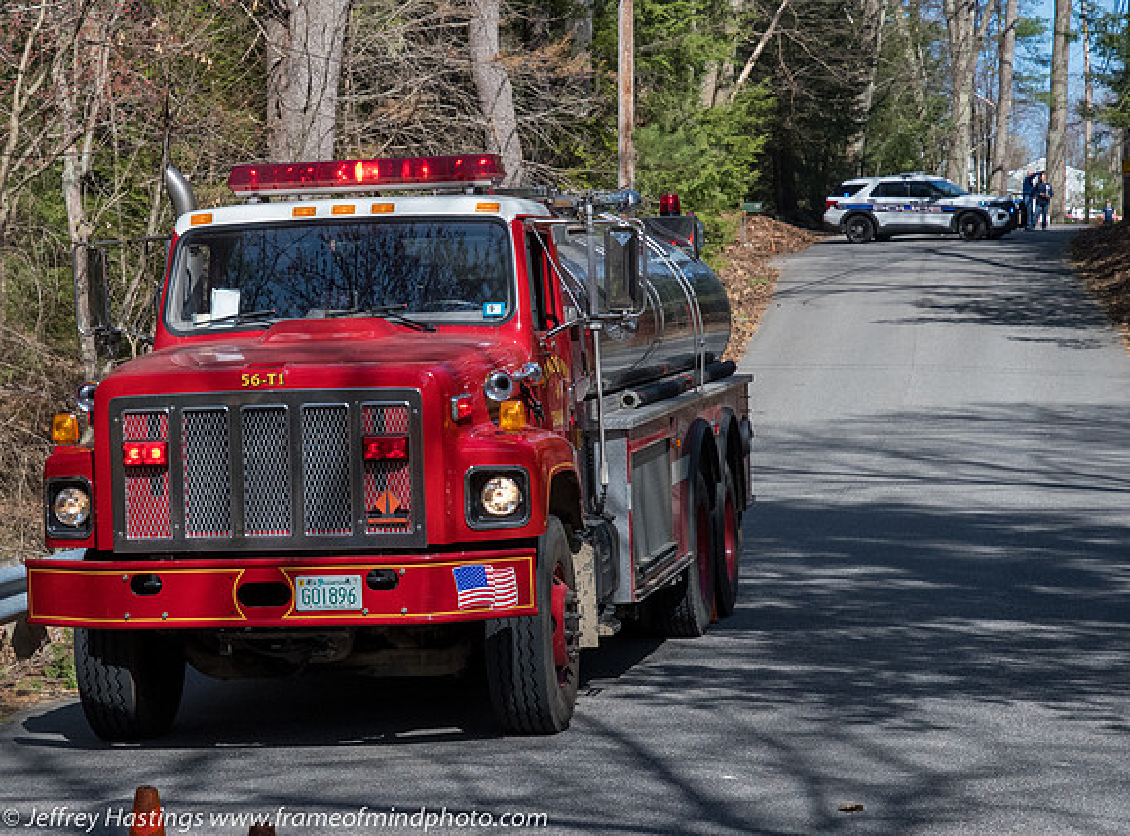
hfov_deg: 21.1
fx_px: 3022
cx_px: 440
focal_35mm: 93
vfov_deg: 15.7
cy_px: 447
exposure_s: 1/4000
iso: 1250
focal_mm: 48
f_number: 6.3
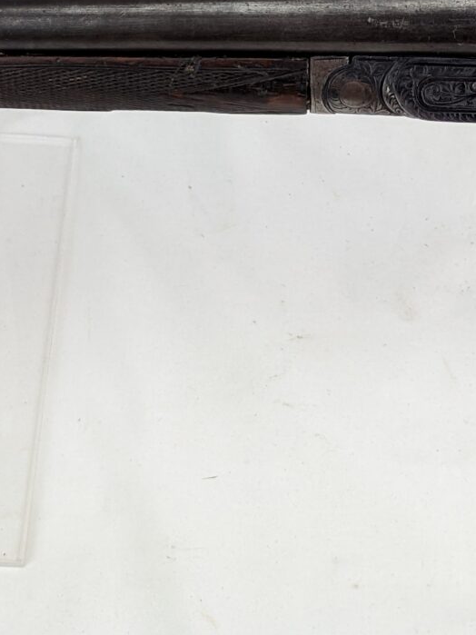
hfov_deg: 16.8
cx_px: 274
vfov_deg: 22.1
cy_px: 174
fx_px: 1614
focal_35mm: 88
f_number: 1.85
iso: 113
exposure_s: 1/248
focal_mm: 6.81
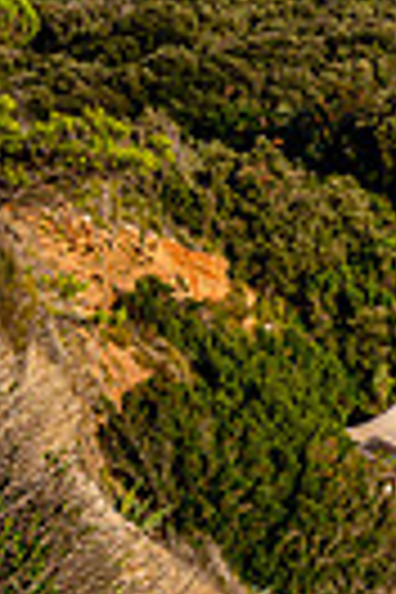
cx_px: 1274
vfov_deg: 13.3
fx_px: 2541
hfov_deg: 7.6
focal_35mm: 154
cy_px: 343
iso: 50
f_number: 20
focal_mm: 35
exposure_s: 1/2
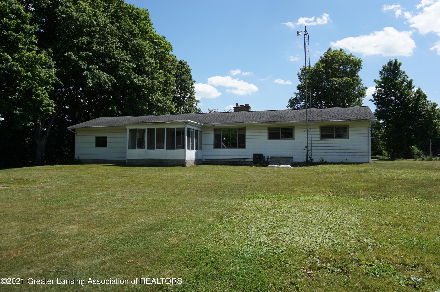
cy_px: 146
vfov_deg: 53.0
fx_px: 293
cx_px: 220
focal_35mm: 24
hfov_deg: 73.8
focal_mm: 16
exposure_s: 1/640
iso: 100
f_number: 5
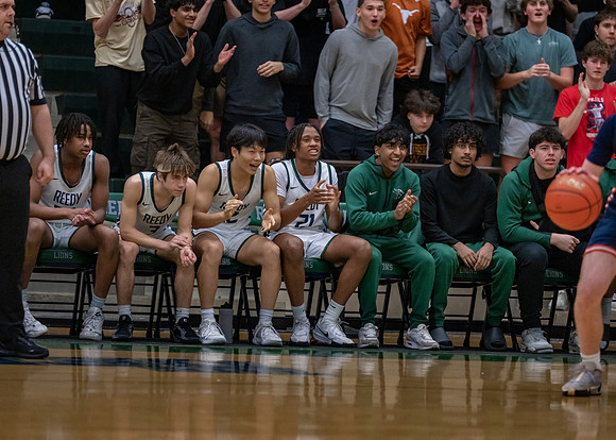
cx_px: 308
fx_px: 3446
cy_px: 220
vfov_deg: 7.3
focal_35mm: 197
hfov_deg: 10.2
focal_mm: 188
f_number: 2.8
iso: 3200
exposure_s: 1/1000
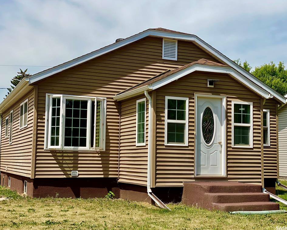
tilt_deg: +6.8
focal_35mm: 55
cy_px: 114
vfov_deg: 27.6
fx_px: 467
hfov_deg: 34.1
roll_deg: -1.3
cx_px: 151
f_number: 2
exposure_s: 1/1916
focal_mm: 6
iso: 20
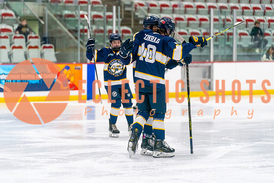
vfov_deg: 9.3
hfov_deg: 13.8
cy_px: 79
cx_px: 119
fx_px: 1129
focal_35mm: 148
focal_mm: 129
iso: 4000
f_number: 2.8
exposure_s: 1/1600
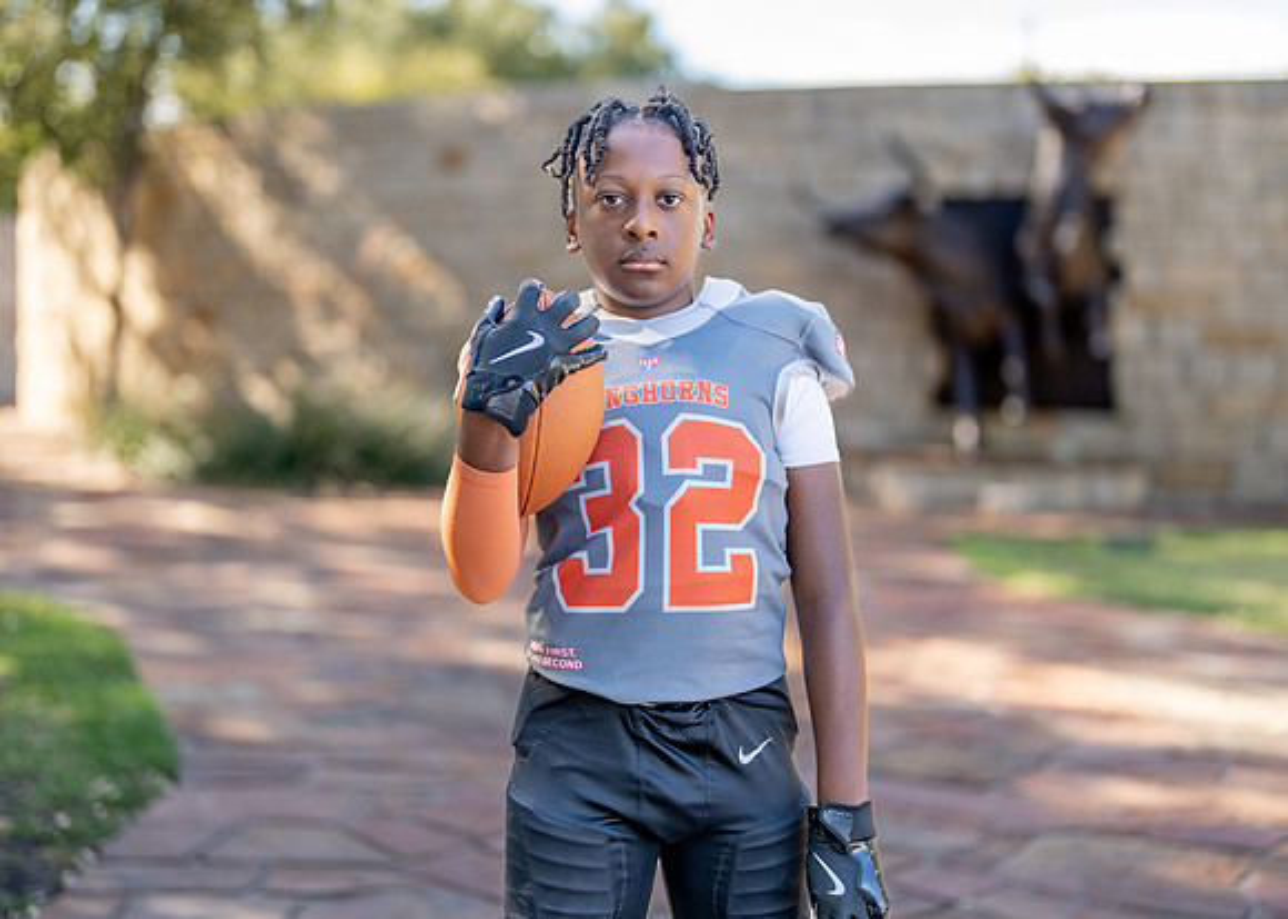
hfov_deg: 34.7
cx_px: 671
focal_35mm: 56
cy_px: 428
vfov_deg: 25.1
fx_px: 2063
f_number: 1.2
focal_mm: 50
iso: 100
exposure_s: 1/1000
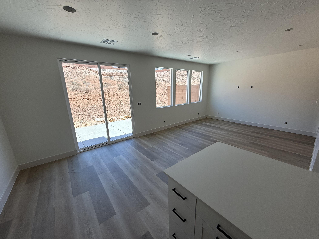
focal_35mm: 14
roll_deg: +1.2
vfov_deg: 85.7
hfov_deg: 102.1
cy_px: 120
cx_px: 160
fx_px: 129
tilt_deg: -13.2
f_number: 2.2
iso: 50
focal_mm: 2.22
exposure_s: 1/559
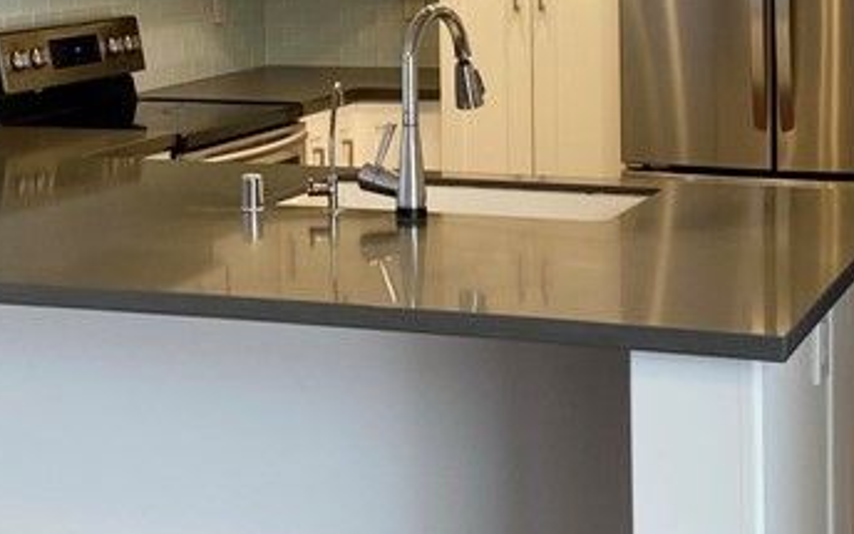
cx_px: 380
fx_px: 1908
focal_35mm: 82
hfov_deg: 25.2
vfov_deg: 15.8
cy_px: 67
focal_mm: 4.25
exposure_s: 1/60
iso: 80
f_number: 1.8
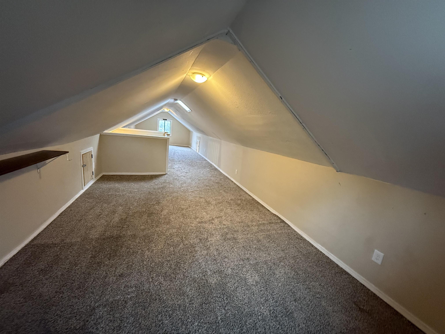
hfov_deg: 102.1
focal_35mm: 14
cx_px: 222
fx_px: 180
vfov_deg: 85.7
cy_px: 167
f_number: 2.2
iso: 800
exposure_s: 1/60
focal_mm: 2.22
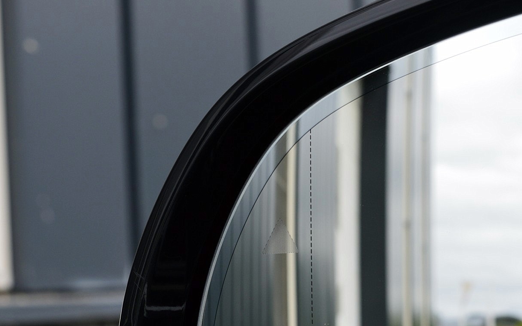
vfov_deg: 11.6
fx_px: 1603
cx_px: 259
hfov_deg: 18.5
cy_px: 211
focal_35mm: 113
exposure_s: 1/125
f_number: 9
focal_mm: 55
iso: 400
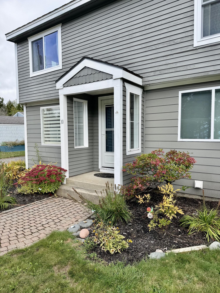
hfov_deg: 56.8
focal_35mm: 24
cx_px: 110
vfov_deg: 71.6
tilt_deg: -3.7
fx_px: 203
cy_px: 146
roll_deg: -0.4
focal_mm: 6.76
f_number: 1.78
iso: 80
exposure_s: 1/1727
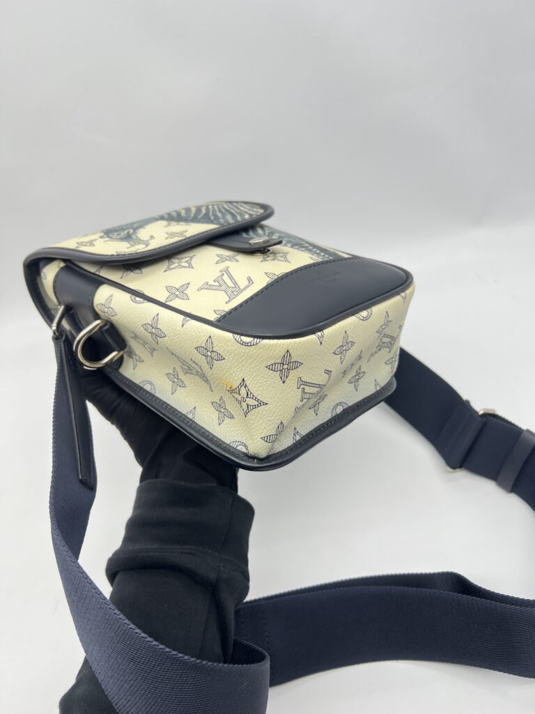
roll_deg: +12.2
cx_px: 268
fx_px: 536
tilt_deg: -43.2
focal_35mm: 26
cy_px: 357
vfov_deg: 67.3
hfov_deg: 53.1
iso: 40
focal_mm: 5.7
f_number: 1.5
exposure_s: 1/100
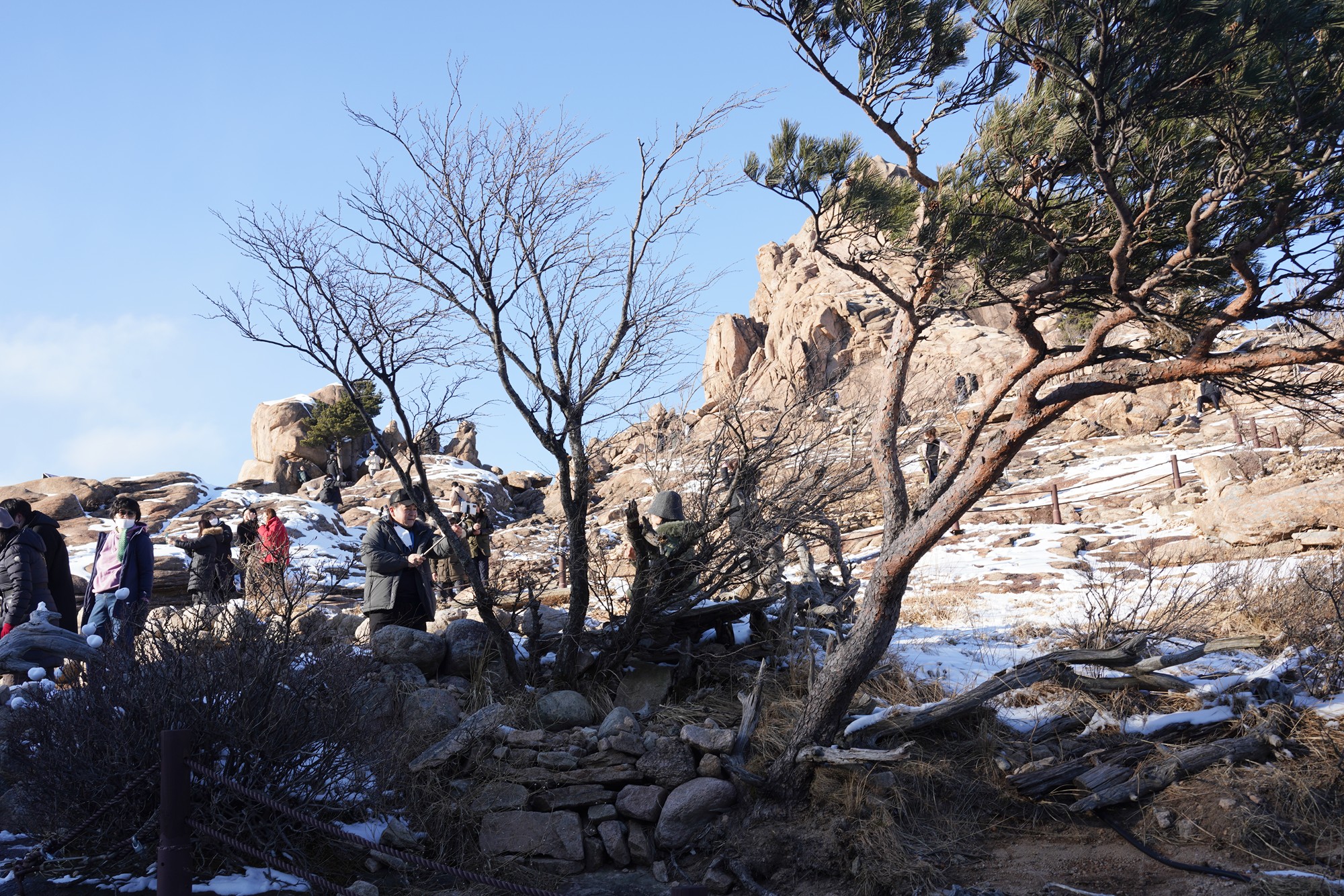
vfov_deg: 35.1
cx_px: 672
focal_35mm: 38
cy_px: 448
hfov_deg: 50.7
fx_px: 1419
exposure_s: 1/100
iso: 160
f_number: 11
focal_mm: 38
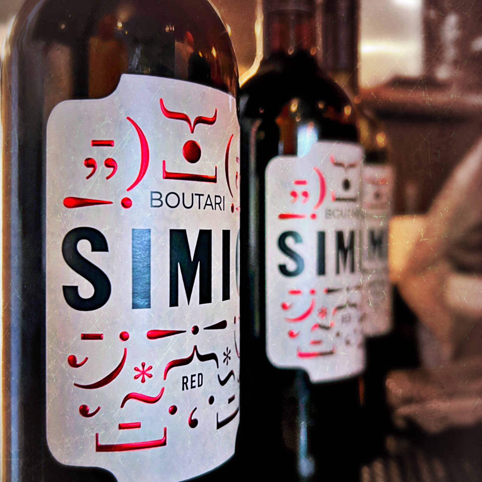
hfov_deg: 52.5
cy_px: 280
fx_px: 488
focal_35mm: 31
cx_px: 243
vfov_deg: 52.3
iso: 500
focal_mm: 5.7
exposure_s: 1/50
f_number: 1.5
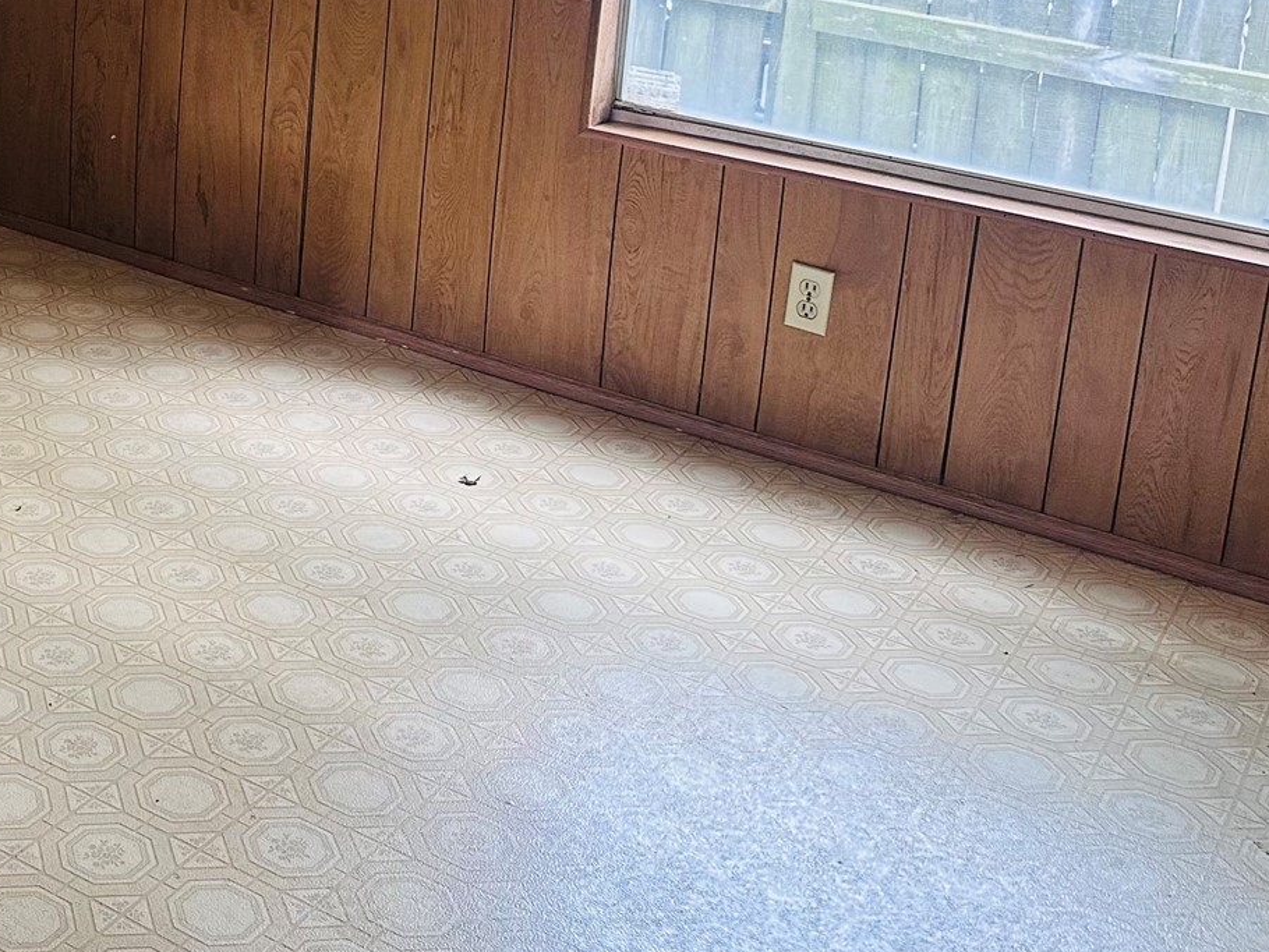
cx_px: 47
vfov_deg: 25.5
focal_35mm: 54
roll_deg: -2.7
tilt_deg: -9.9
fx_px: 1980
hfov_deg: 33.0
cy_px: -32
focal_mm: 6.86
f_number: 1.78
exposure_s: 1/121
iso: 200
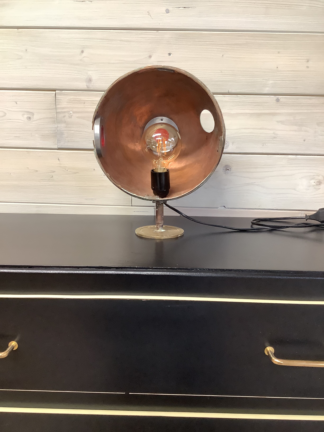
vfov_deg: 58.4
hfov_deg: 45.4
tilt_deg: -11.3
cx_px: 162
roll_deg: -1.1
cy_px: 216
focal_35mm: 31
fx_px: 387
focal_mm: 3.3
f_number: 2.4
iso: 200
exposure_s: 1/50
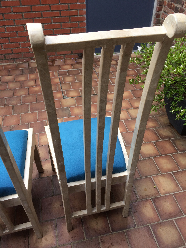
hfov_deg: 48.2
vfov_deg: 61.7
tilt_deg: -45.3
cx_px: 93
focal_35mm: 29
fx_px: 208
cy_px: 124
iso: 32
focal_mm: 4.15
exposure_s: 1/227
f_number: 2.2
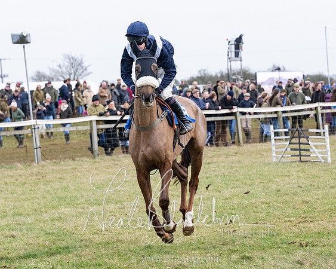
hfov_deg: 12.7
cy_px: 141
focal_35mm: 152
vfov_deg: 10.2
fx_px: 1508
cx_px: 177
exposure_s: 1/1600
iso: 800
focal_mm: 74
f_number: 4
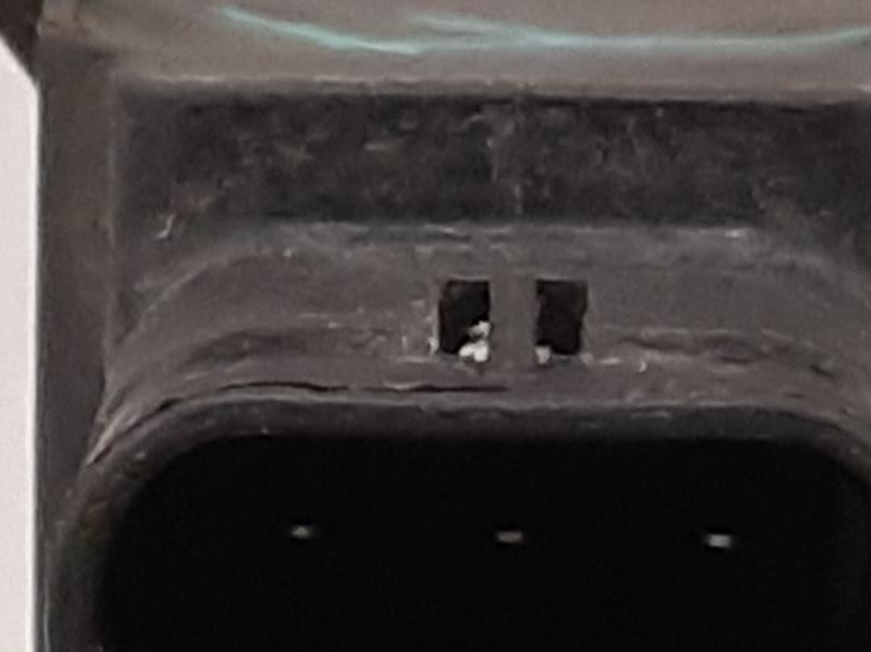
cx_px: 315
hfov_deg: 24.3
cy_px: 626
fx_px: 2012
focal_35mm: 80
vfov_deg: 18.0
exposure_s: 1/50
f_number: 1.7
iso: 200
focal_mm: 3.93
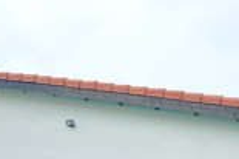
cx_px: -49
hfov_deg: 20.5
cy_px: 270
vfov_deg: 13.4
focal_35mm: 93
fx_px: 617
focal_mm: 16
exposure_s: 1/350
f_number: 8
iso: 400
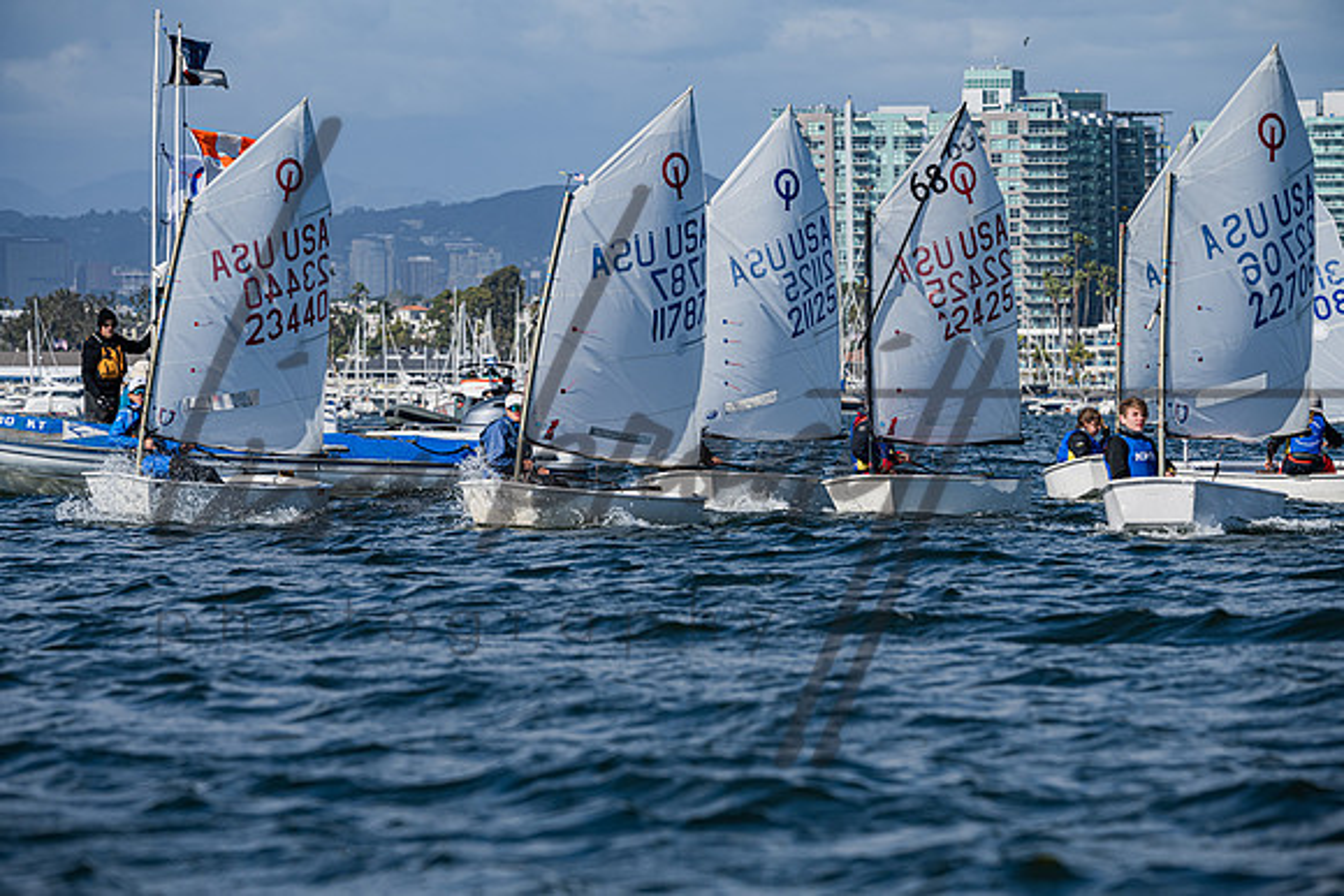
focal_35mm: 233
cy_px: 448
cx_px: 667
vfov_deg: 5.9
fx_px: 8712
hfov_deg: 8.8
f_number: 9
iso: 320
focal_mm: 230
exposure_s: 1/1000
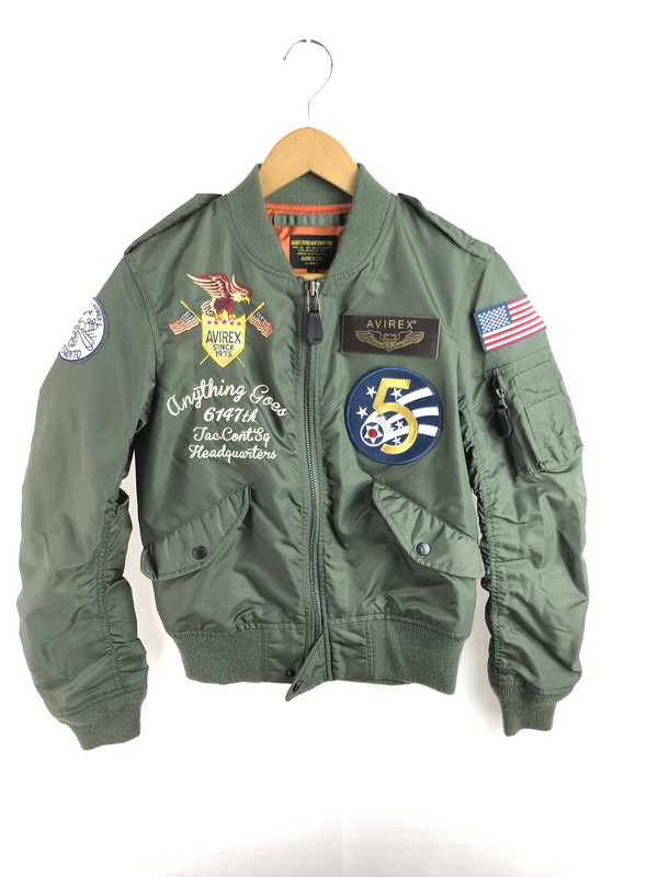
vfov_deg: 63.4
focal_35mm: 28
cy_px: 438
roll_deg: +0.8
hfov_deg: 49.7
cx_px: 329
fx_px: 710
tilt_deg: -31.1
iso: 25
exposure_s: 1/33
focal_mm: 4
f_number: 1.8
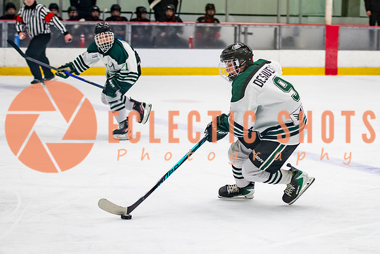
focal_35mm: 131
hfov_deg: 15.5
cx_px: 283
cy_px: 140
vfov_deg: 10.4
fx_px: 1387
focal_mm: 70
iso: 2000
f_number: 3.2
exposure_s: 1/640
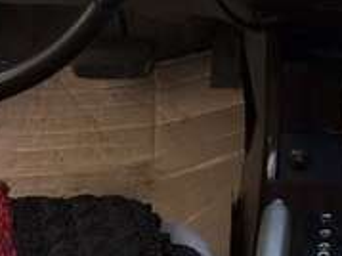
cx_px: 311
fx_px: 1056
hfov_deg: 18.1
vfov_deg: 12.6
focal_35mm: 107
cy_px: -203
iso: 32
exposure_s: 1/113
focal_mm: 4.15
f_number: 2.2
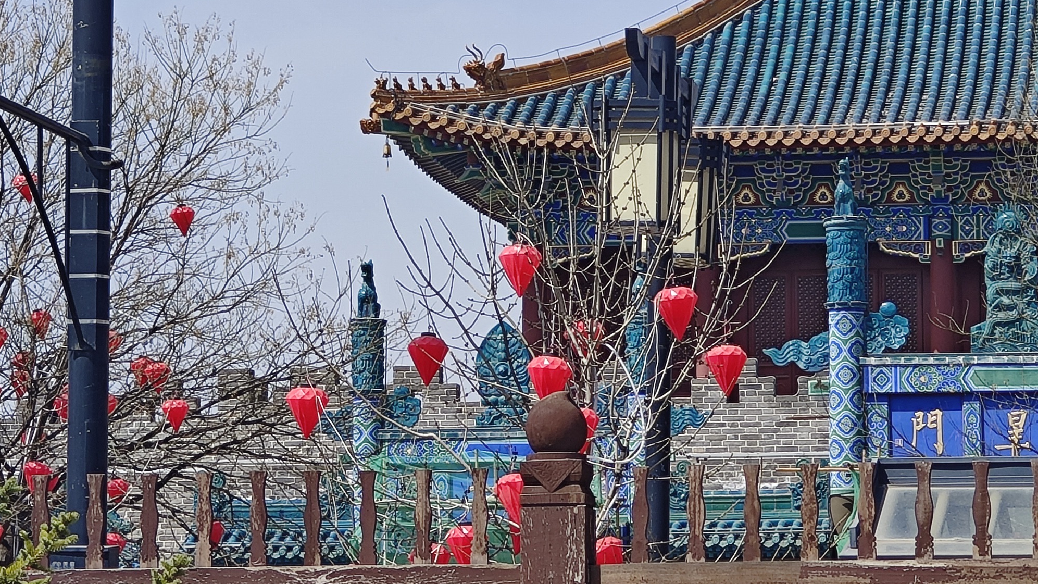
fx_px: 2257
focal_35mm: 82
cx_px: 519
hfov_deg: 25.9
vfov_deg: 14.7
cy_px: 198
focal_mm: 7.06
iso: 50
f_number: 2
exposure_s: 1/1089
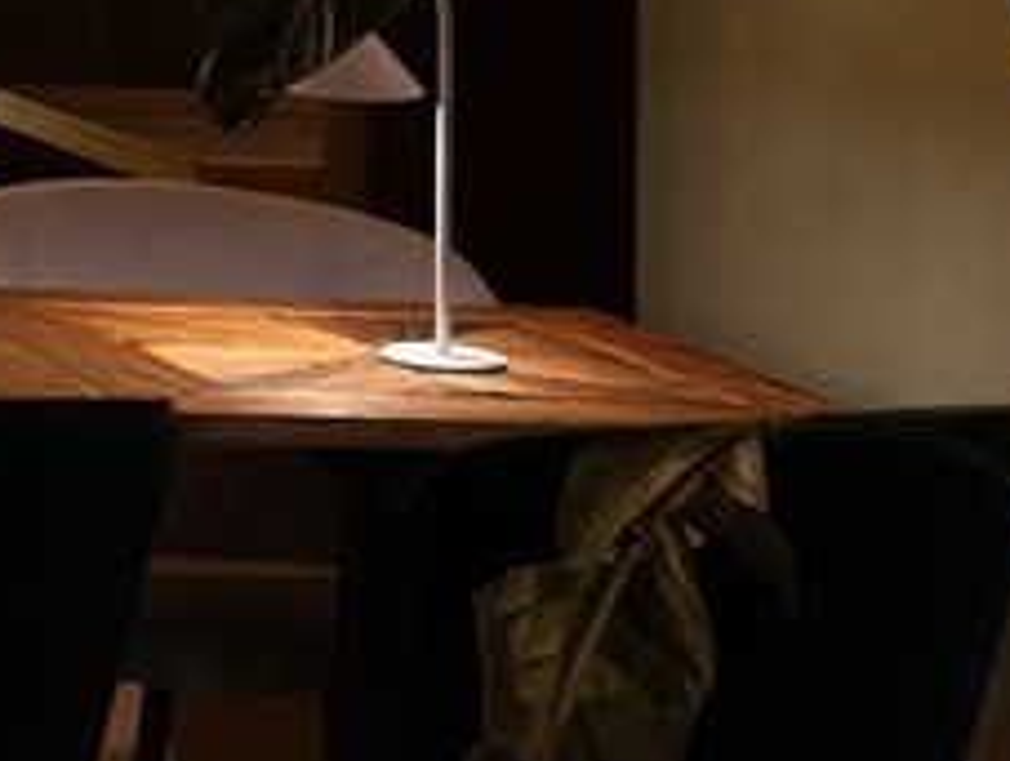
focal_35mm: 190
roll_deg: -1.4
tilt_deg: +0.9
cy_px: -721
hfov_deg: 8.9
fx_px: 5552
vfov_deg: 7.5
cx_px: -1753
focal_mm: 6.76
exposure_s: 1/50
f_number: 1.78
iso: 200
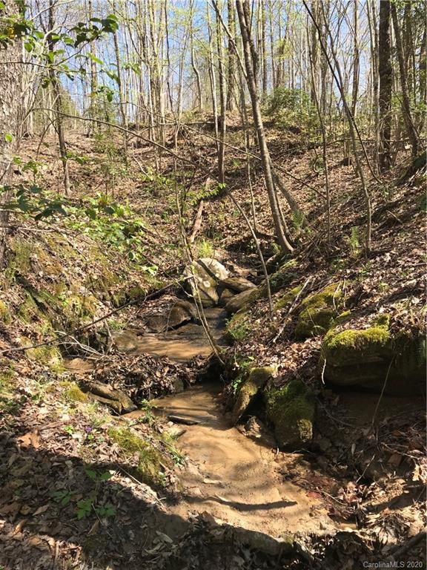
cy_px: 285
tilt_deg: -2.5
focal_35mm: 28
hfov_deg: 49.7
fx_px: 461
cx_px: 214
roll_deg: +2.3
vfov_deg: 63.4
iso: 20
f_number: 1.8
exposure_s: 1/512
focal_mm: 3.99
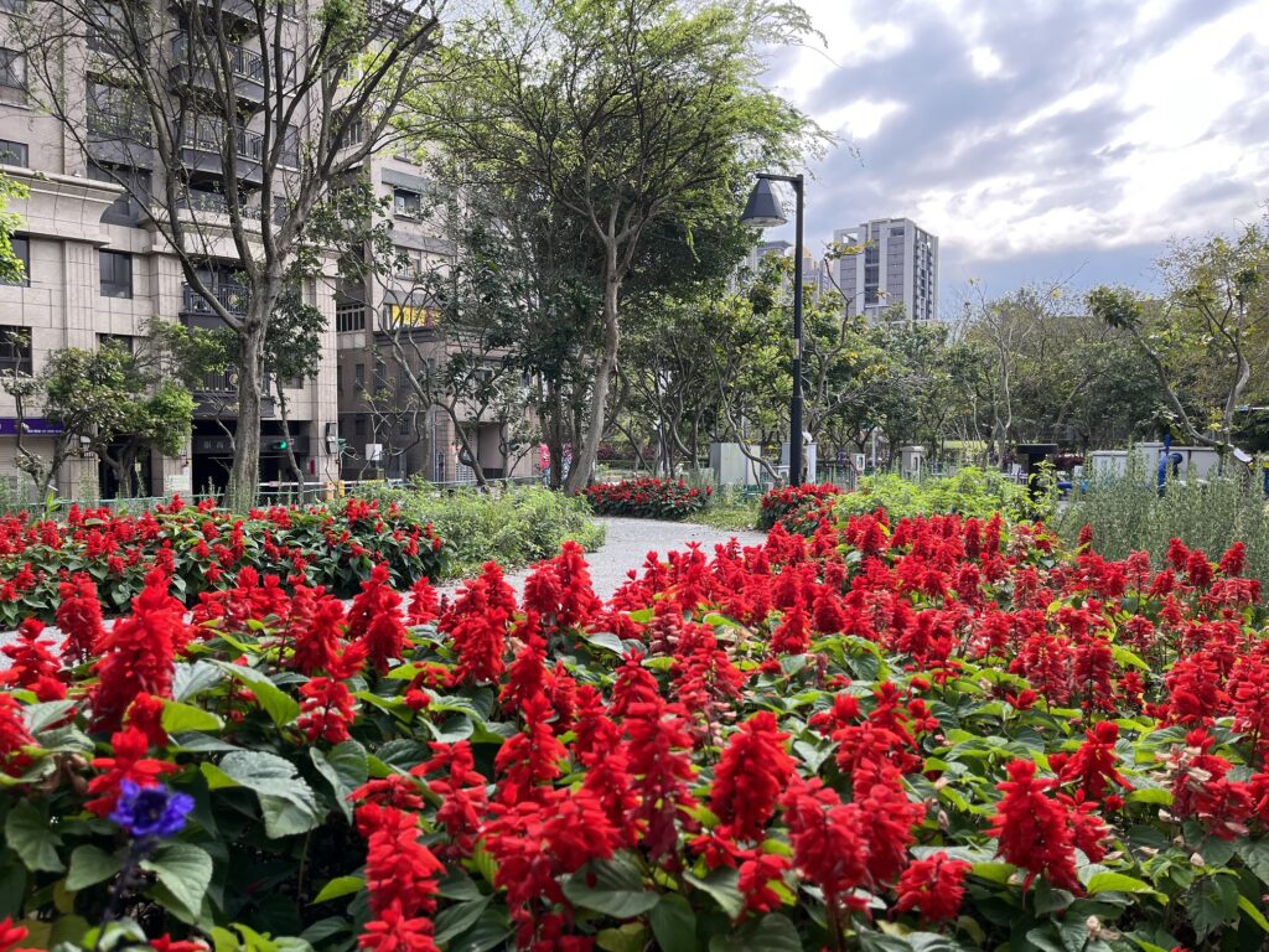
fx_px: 953
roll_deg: +0.9
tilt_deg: -2.7
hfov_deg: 67.3
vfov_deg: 53.1
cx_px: 634
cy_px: 476
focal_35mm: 26
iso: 50
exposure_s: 1/983
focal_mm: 5.1
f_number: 1.6
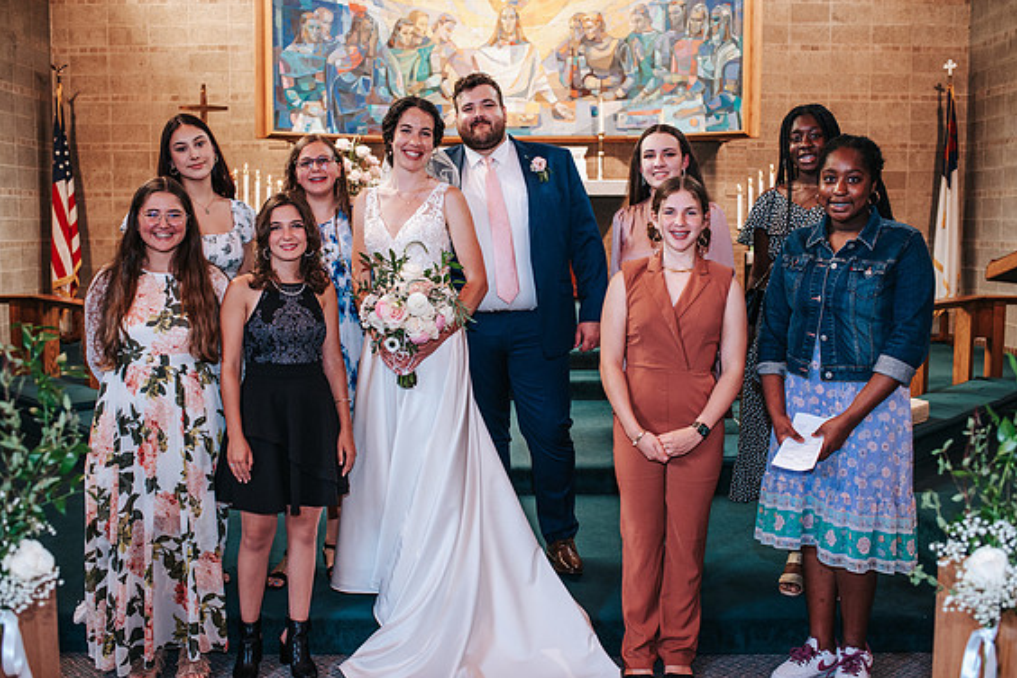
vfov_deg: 36.9
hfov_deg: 53.1
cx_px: 503
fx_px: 1017
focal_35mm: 36
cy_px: 334
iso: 1000
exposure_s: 1/125
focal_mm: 35
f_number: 3.2
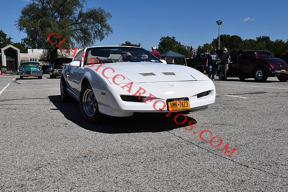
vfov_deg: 35.9
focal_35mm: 37
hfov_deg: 51.9
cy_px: 95
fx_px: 296
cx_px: 145
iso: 200
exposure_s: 1/500
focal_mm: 24
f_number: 11
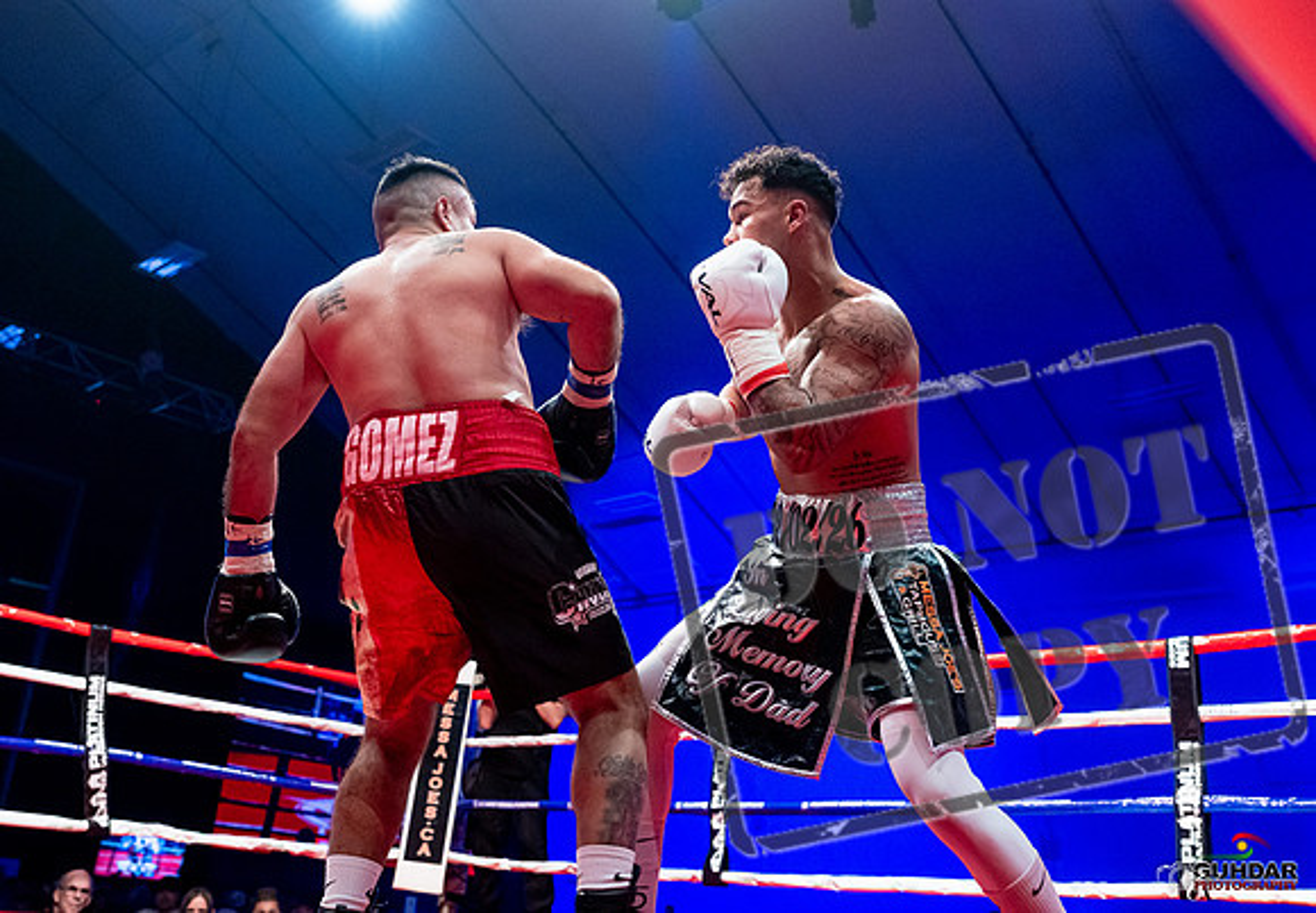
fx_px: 1333
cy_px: 341
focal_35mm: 36
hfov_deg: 52.5
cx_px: 658
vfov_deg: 37.5
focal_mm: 28
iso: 4000
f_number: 2.8
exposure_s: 1/1000
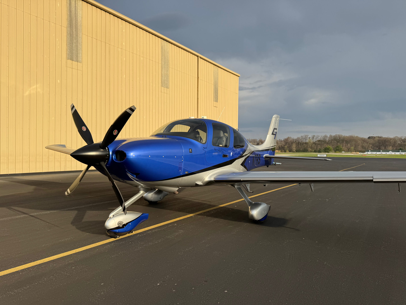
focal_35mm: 24
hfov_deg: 71.6
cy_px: 152
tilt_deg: -1.6
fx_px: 281
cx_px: 203
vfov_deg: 56.8
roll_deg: -1.3
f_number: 1.78
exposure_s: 1/3802
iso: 80
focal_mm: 6.76
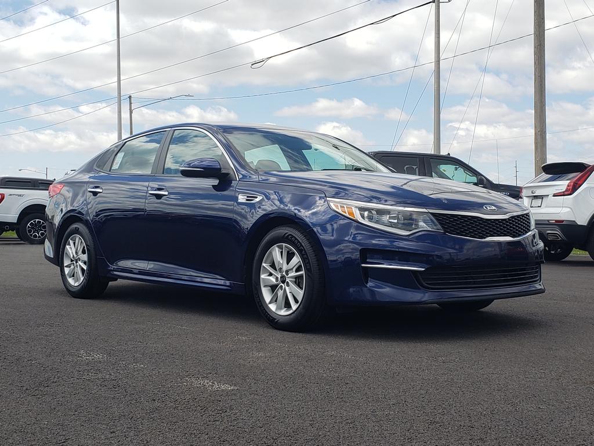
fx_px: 446
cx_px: 297
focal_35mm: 26
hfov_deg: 67.3
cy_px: 223
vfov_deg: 53.1
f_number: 2.4
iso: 50
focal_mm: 4.3
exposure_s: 1/1443
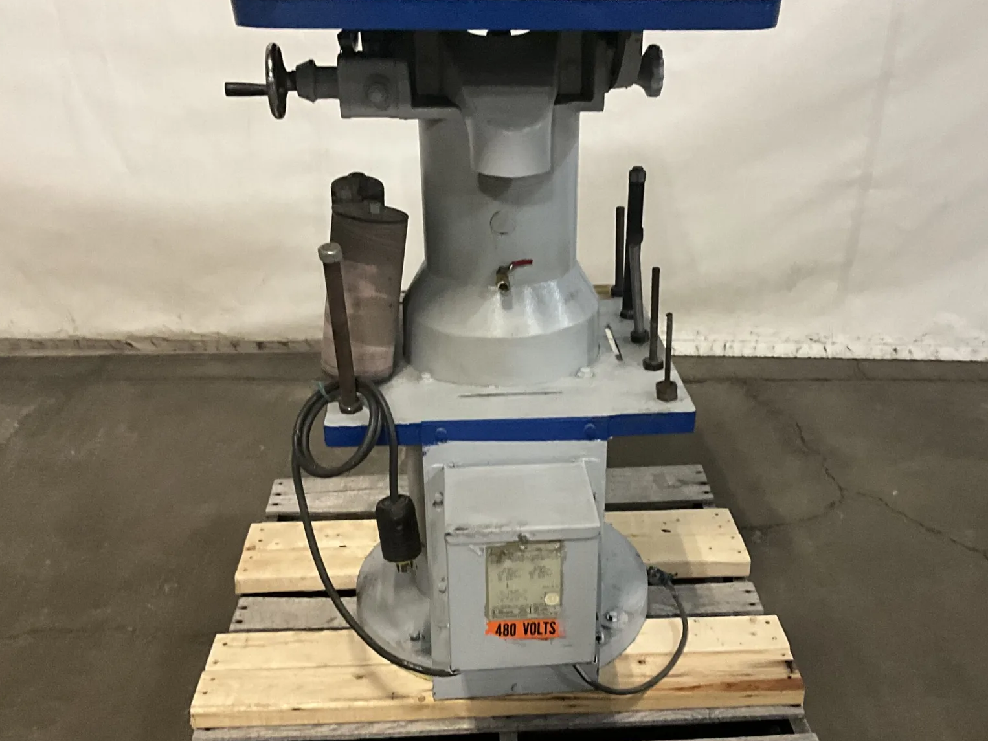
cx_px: 559
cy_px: 399
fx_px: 1085
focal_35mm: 38
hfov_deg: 48.8
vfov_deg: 37.7
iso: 320
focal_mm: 3
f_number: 1.8
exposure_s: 1/49
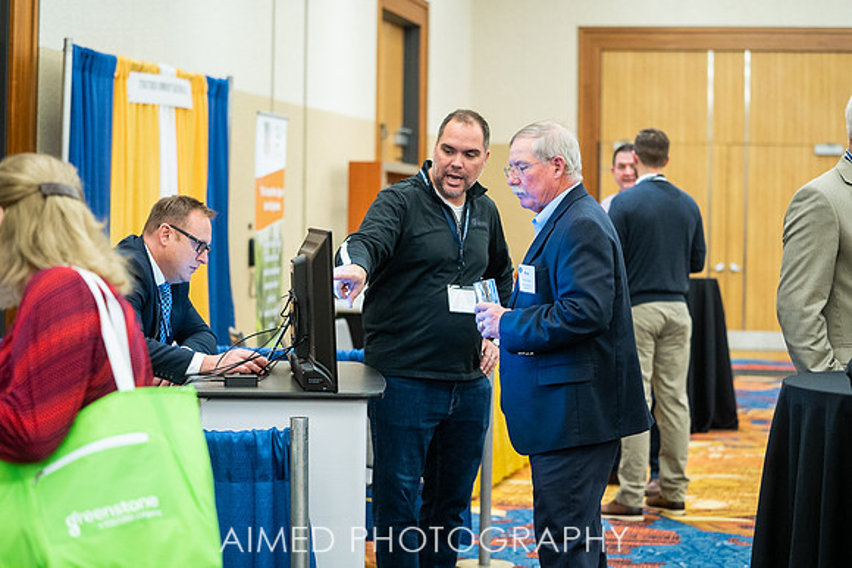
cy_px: 284
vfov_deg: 18.6
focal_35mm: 73
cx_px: 437
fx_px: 1734
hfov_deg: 27.6
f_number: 2.8
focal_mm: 70
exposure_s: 1/160
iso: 3200
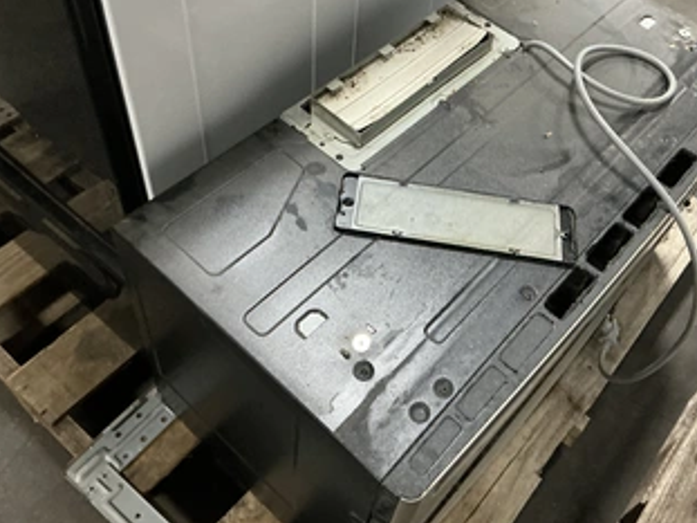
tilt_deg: -49.8
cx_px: 408
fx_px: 725
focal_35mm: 36
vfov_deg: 39.3
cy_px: 191
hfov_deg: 51.1
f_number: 1.8
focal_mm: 3
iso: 320
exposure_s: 1/30
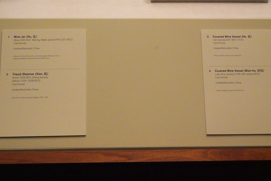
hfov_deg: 40.3
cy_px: 90
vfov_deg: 27.5
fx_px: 369
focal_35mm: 49
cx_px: 136
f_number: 9
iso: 12800
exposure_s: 1/100
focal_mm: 49
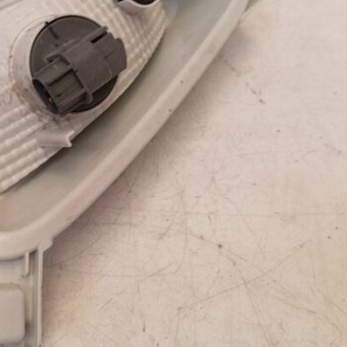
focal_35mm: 49
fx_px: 556
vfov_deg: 34.6
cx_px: 78
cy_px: 146
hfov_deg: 33.8
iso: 224
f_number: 1.8
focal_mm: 4.22
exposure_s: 1/33.3
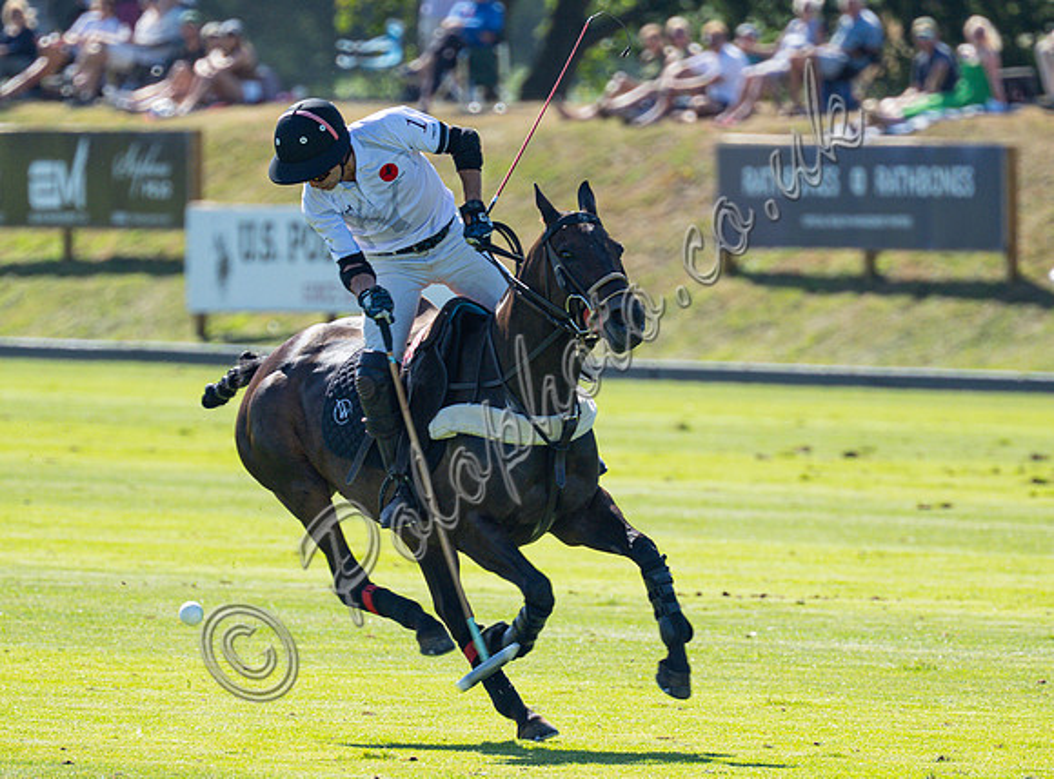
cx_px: 426
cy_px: 632
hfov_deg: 2.3
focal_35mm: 849
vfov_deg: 1.7
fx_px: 25721
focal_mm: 400
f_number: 5.6
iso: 200
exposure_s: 1/800
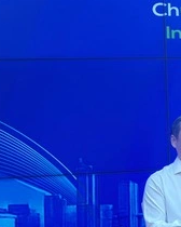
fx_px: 958
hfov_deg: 10.3
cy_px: 40
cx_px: 294
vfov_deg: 13.4
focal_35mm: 143
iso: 160
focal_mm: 6.86
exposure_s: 1/100
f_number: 1.78
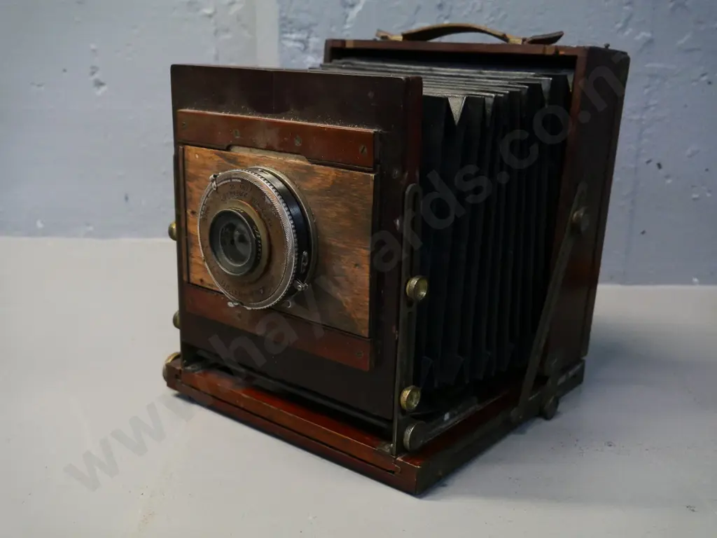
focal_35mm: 36
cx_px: 358
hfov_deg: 51.4
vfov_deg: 39.7
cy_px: 269
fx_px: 746
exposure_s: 1/125
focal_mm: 18
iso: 3200
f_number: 5.6
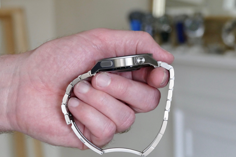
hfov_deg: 18.3
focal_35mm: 112
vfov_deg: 12.2
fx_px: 734
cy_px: 78
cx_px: 118
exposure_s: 1/80
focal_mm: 40.84
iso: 1250
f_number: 4.5
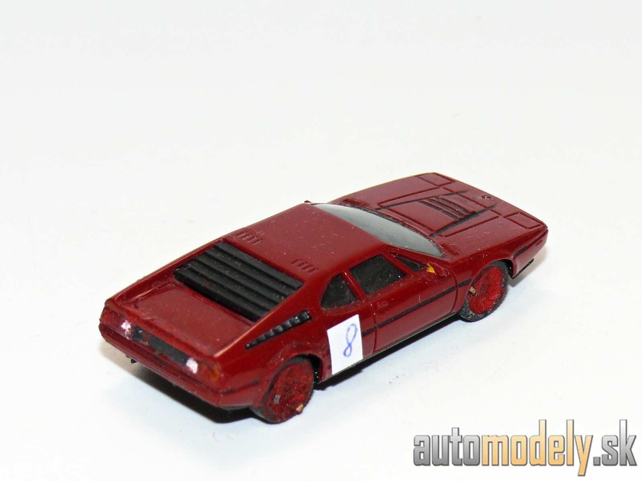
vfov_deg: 10.4
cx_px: 321
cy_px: 240
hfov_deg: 13.8
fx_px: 2652
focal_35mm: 143
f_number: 4
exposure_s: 1/30
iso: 100
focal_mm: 16.9
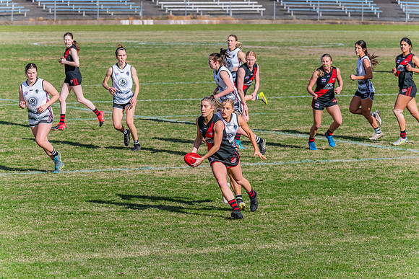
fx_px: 2850
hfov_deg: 8.4
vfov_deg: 5.6
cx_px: 209
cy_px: 139
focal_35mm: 245
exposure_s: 1/1600
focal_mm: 240
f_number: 9
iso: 800
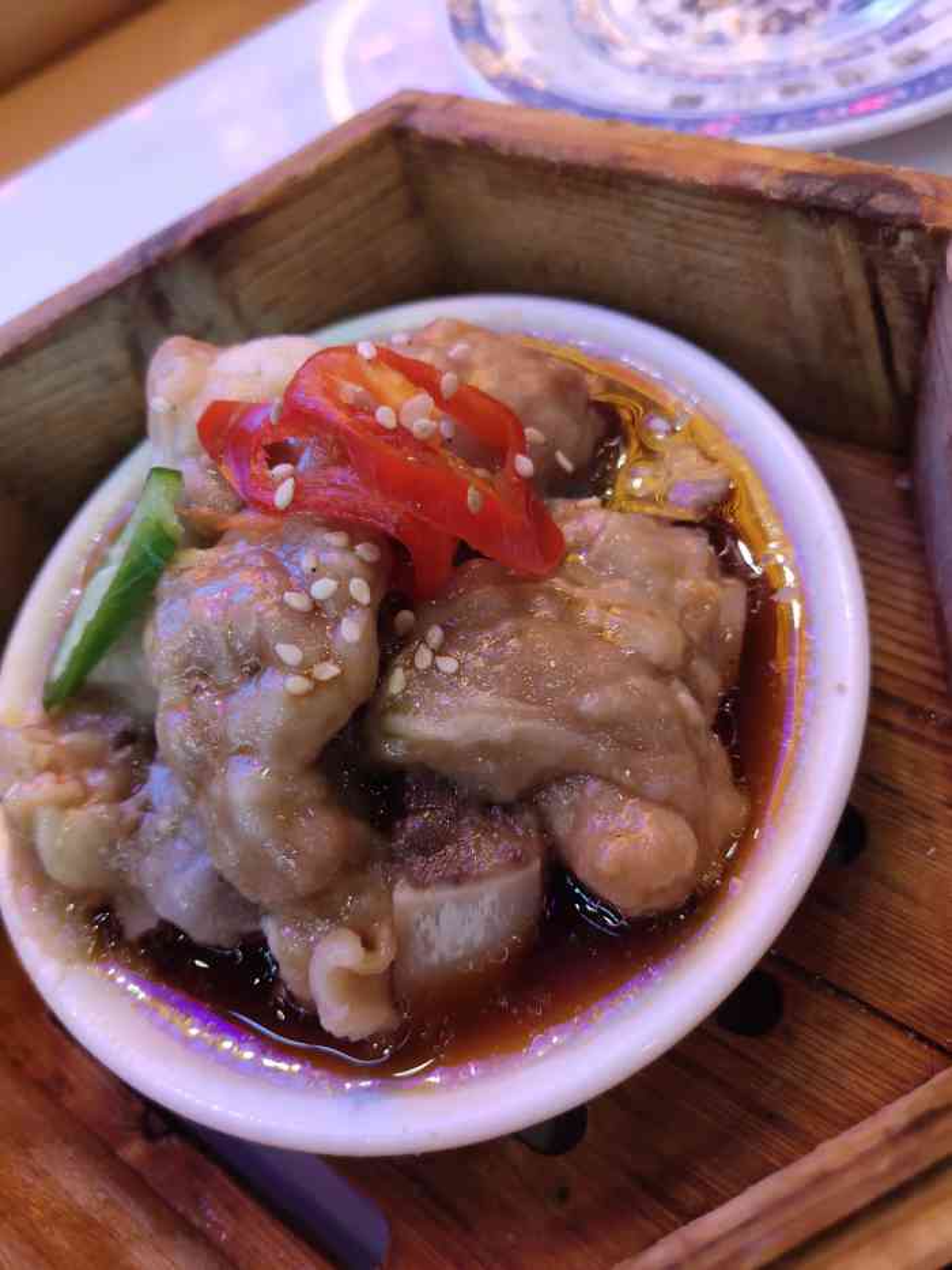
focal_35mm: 29
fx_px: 1063
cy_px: 635
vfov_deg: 61.7
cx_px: 476
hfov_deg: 48.2
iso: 143
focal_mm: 4.27
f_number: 1.8
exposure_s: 1/100
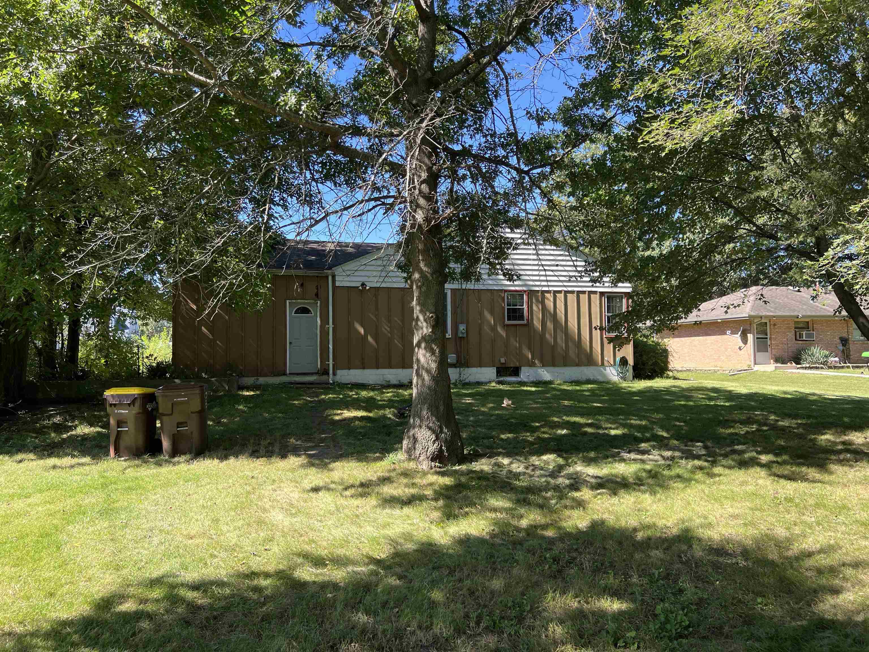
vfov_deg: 53.1
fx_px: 653
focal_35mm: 26
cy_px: 326
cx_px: 434
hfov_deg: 67.3
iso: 50
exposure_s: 1/780
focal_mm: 5.7
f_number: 1.5
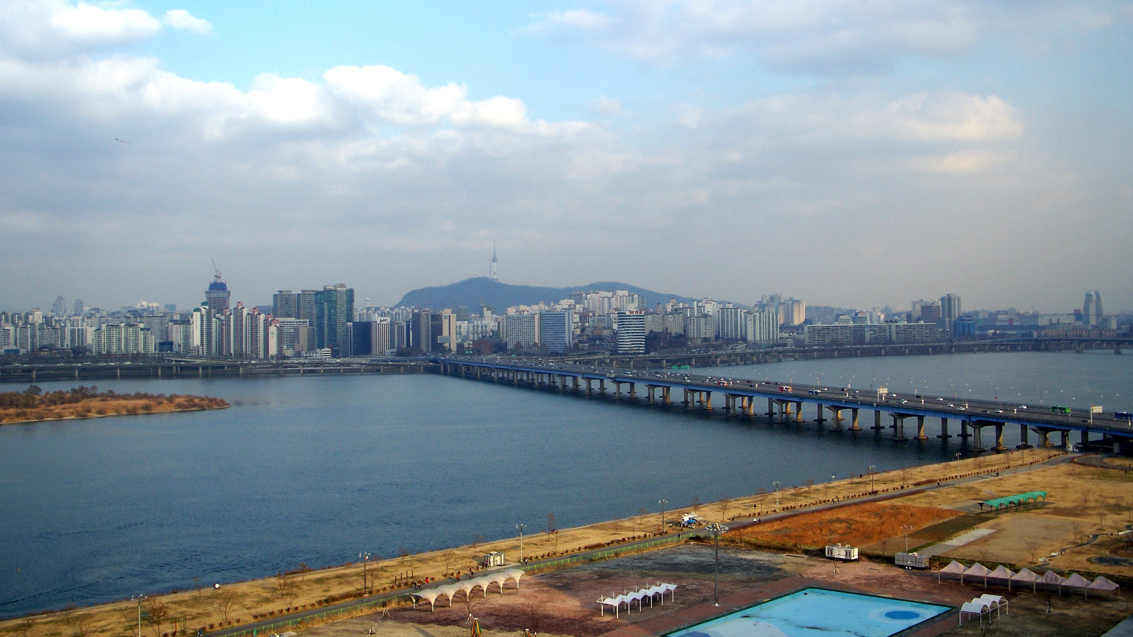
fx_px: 1232
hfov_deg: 49.4
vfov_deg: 29.0
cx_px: 569
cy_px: 264
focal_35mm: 41
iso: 100
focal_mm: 7.8
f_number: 3.2
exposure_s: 1/640
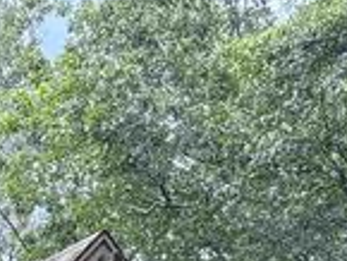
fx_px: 1846
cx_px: -12
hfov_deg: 10.6
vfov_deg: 7.1
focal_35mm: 184
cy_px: 805
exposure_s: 1/114
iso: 125
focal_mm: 5.96
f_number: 1.6
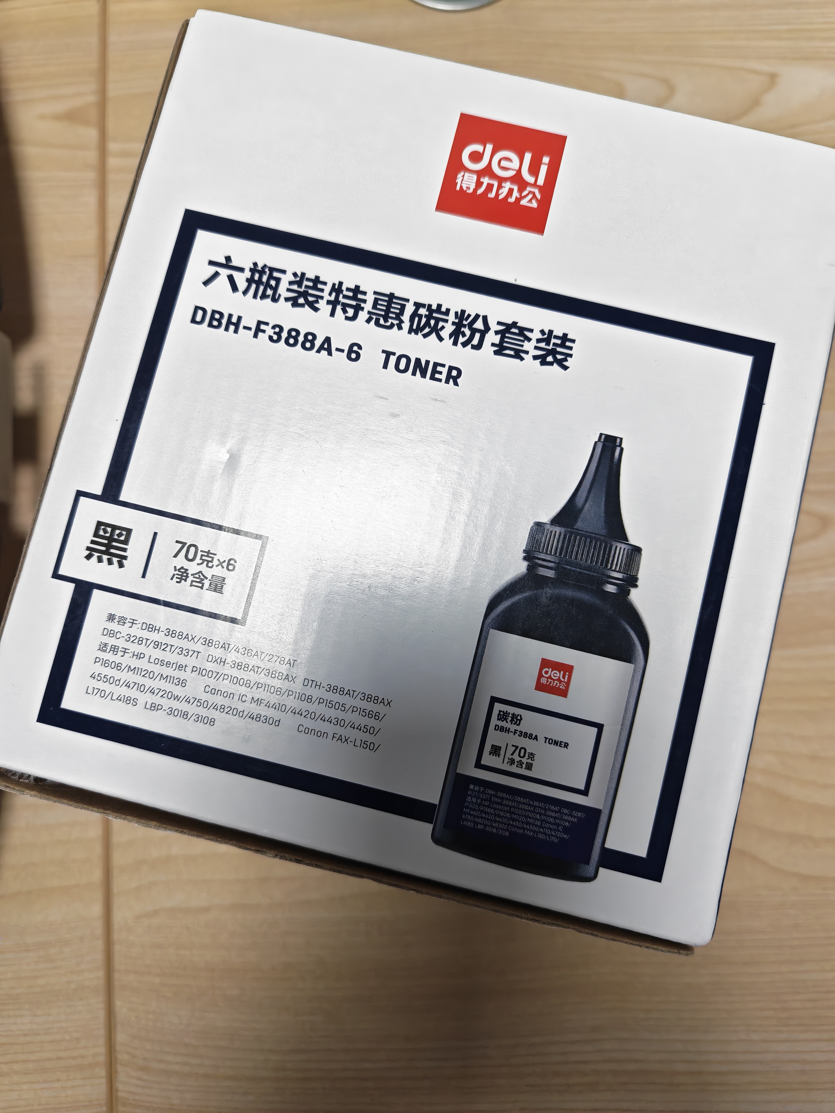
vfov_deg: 71.6
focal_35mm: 24
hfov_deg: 56.8
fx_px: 772
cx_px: 418
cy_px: 556
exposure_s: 1/340
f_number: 1.9
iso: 2000
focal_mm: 6.12
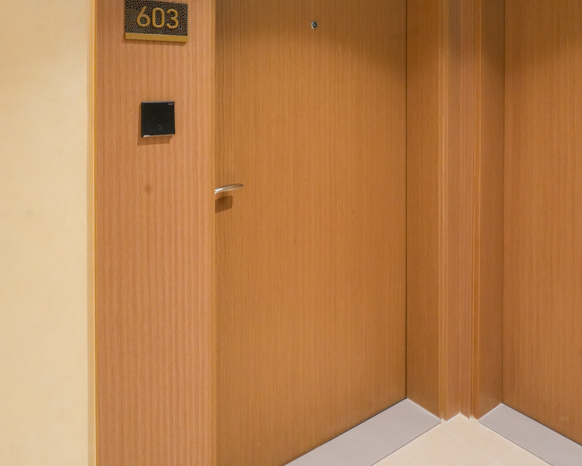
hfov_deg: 60.4
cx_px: 298
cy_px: 105
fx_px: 500
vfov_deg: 47.7
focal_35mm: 29
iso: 3200
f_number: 9.5
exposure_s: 1/30
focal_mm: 20
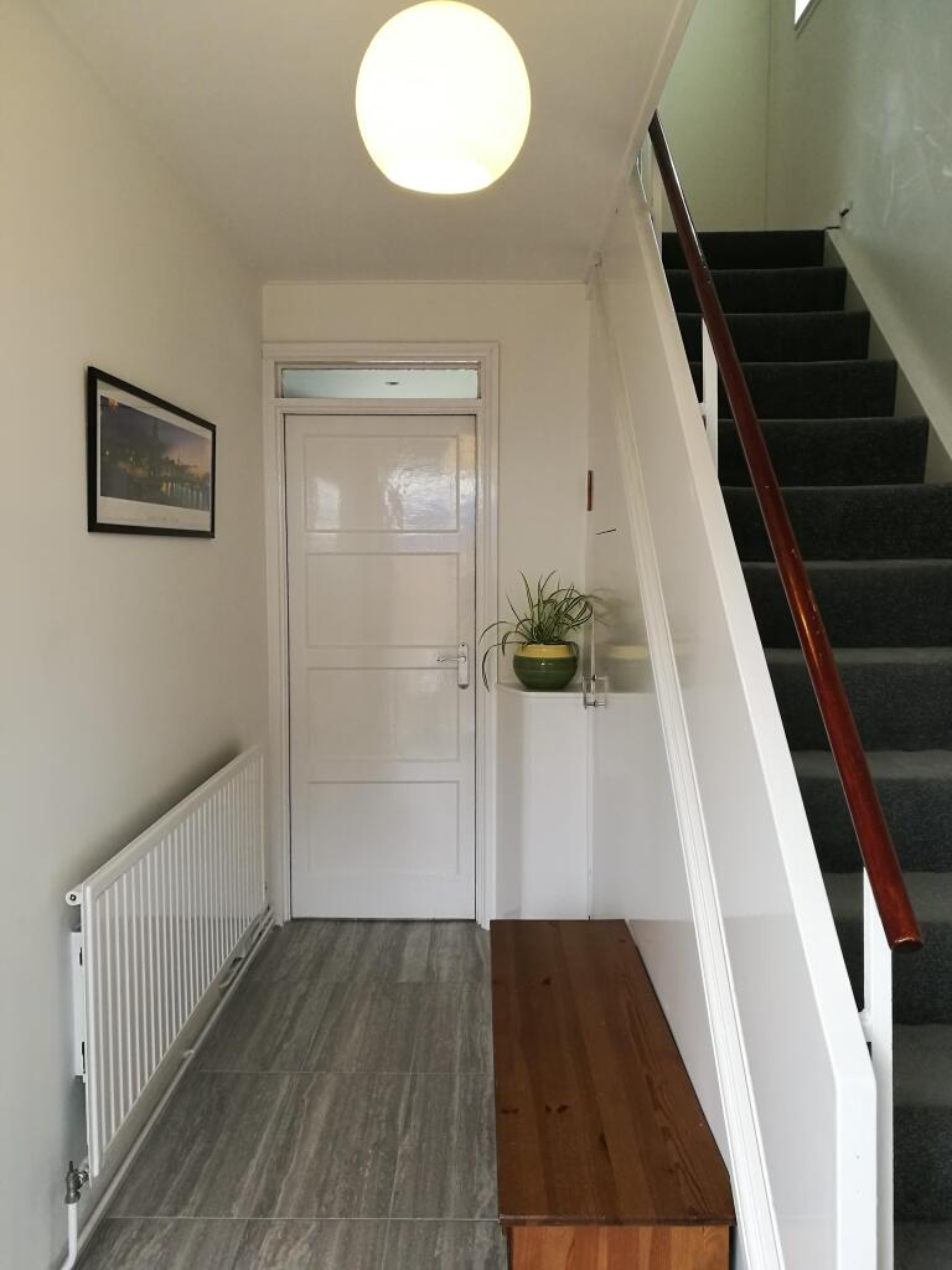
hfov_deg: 51.4
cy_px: 635
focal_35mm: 27
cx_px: 476
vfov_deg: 65.3
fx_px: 990
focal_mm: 4.5
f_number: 2.2
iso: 125
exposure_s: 1/50
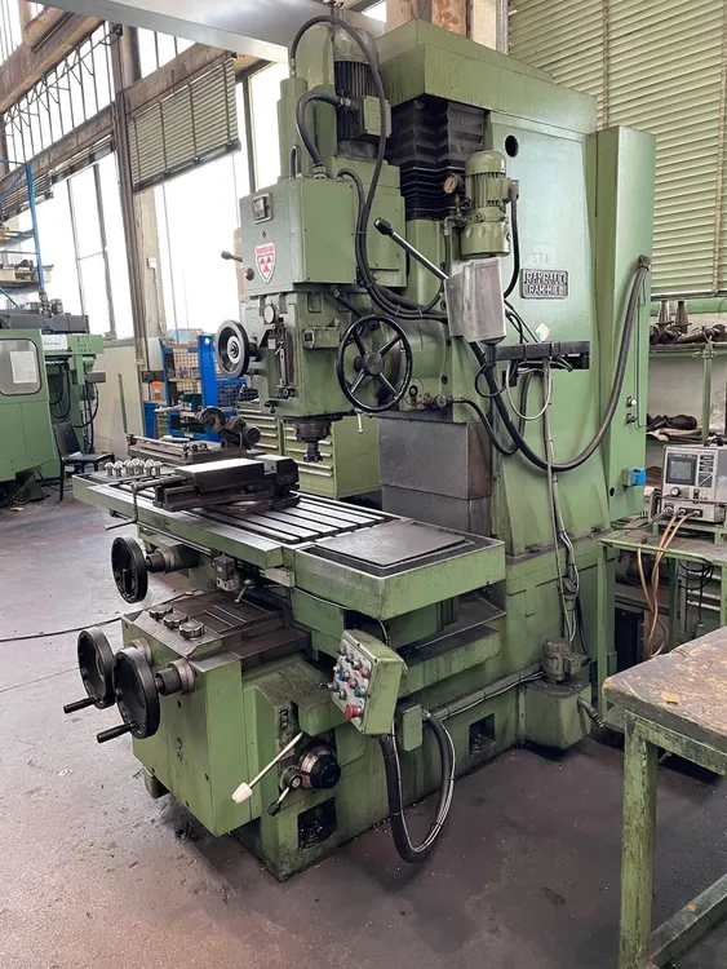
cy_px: 484
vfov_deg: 67.3
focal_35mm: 26
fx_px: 728
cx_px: 364
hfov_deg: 53.1
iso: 125
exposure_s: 1/73
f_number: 1.6
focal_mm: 4.2
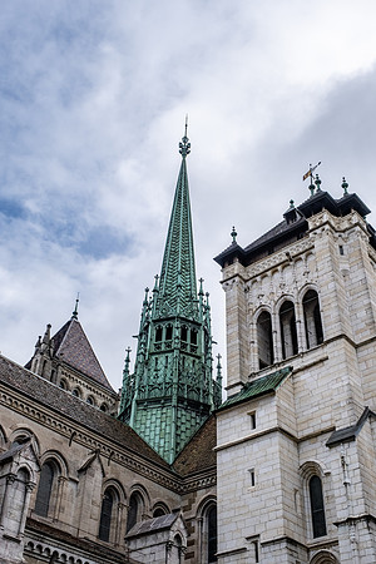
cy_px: 282
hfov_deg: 31.9
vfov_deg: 46.4
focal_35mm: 42
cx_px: 188
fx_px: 658
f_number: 5.6
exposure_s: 1/1400
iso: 320
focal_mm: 28.3
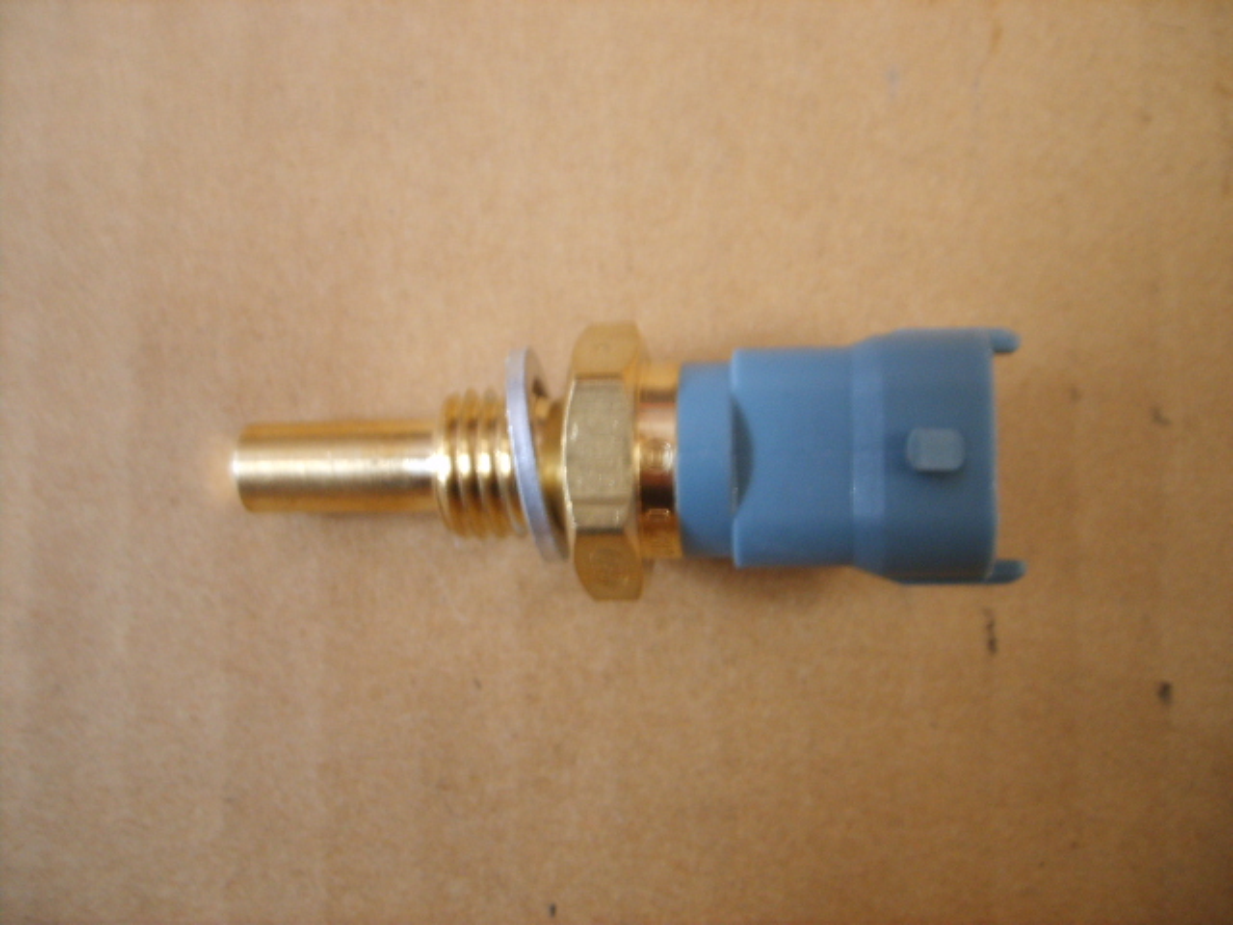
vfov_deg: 40.7
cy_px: 462
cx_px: 616
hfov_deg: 52.6
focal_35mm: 35
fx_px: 1247
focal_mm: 5.8
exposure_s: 1/1.43
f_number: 2.8
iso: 139
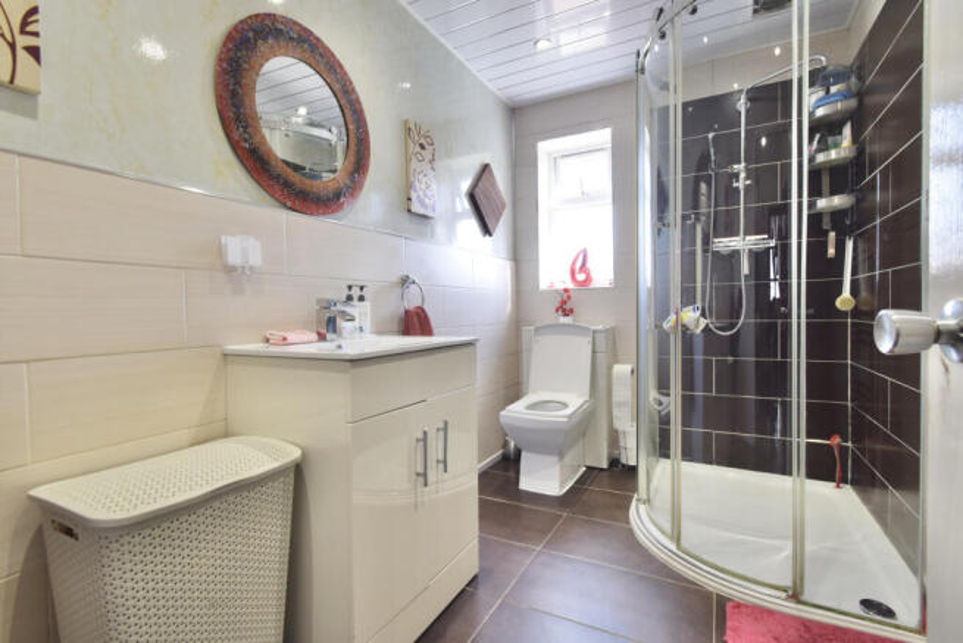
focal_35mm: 15
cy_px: 322
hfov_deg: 100.4
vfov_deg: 77.4
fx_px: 401
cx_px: 482
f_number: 8
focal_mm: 10
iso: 250
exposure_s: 1/10
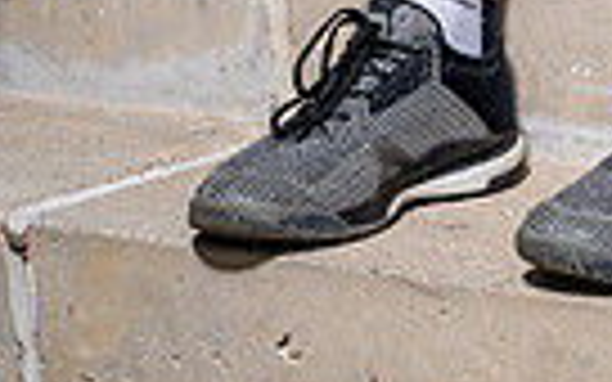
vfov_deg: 6.8
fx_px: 3036
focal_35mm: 182
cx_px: 526
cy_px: -598
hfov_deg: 11.5
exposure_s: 1/125
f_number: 8
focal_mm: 54
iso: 100
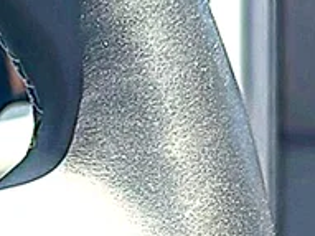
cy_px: 361
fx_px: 1601
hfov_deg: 10.9
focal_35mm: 176
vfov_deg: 8.2
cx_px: -135
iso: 80
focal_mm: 6.86
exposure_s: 1/349
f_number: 1.78
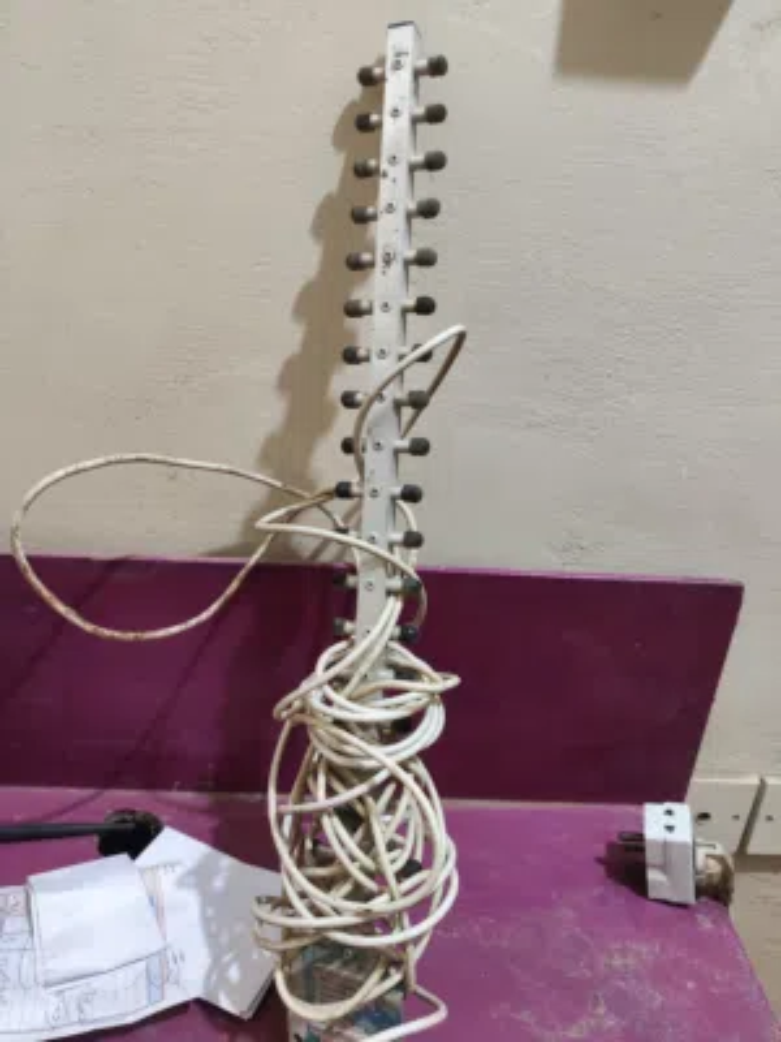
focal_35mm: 24
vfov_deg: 71.6
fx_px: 722
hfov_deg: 56.8
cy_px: 521
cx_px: 390
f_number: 1.8
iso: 794
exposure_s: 1/33.3
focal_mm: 4.68
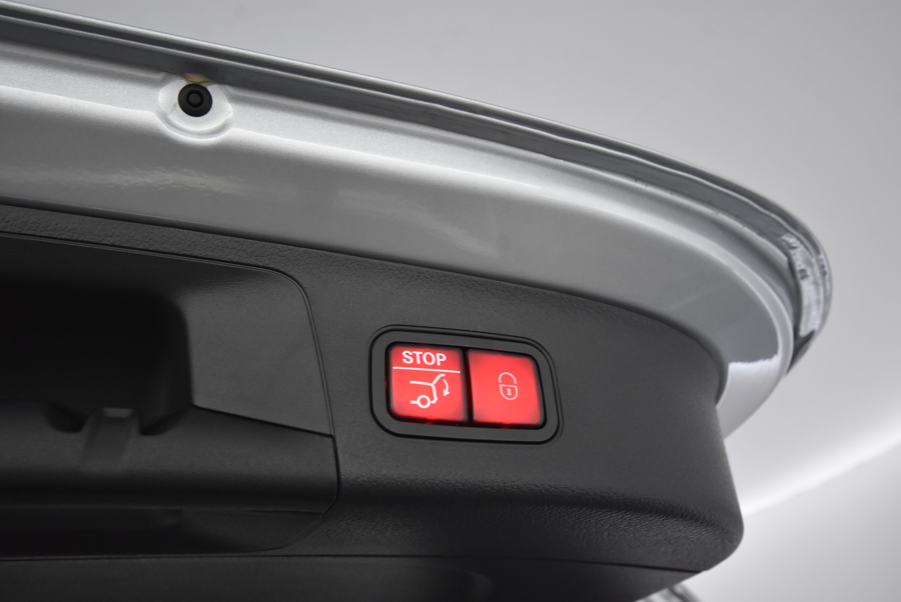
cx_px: 450
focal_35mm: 30
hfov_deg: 61.9
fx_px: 751
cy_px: 301
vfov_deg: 43.7
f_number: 5.6
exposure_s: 1/60
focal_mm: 20
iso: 1600
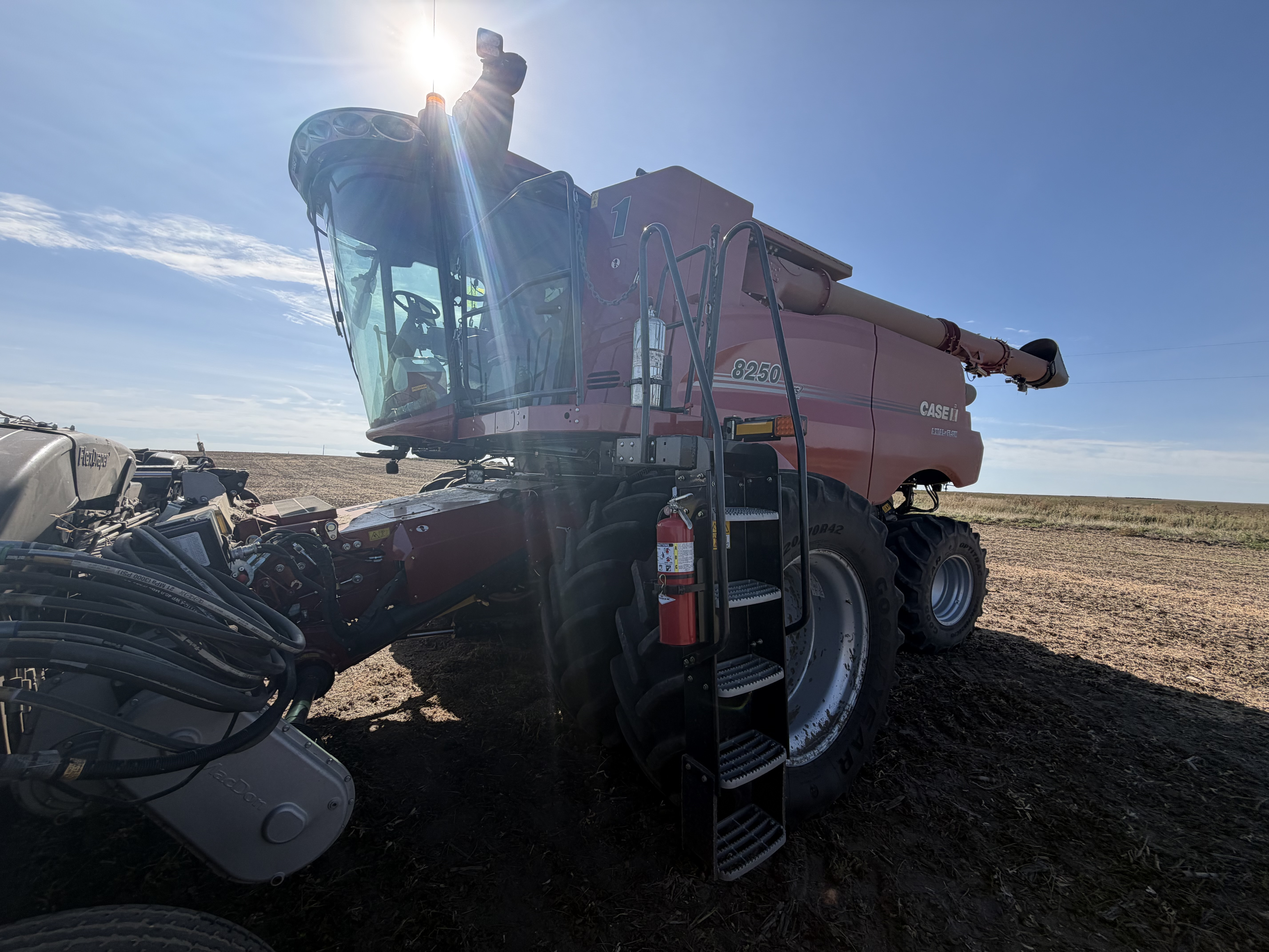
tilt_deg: +2.3
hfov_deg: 102.1
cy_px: 476
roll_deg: -2.6
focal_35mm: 14
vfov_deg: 85.7
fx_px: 513
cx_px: 634
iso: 25
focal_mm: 2.22
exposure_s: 1/770
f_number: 2.2
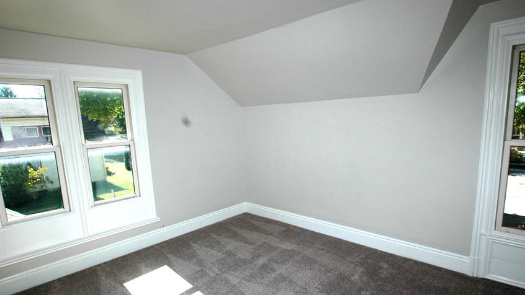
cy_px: 165
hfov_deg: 89.6
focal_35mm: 19
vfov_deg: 58.2
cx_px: 263
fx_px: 265
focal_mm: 10
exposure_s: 1/200
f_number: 7.1
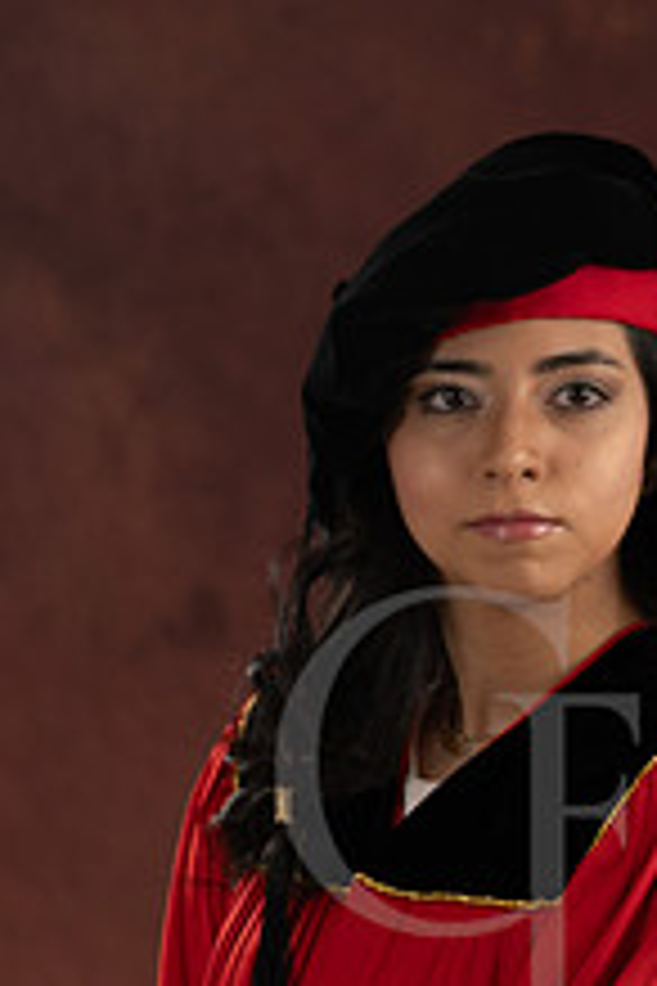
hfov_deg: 7.1
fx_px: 5283
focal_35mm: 193
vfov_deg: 10.6
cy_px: 977
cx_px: 459
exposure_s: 1/60
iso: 160
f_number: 6.3
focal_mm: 94
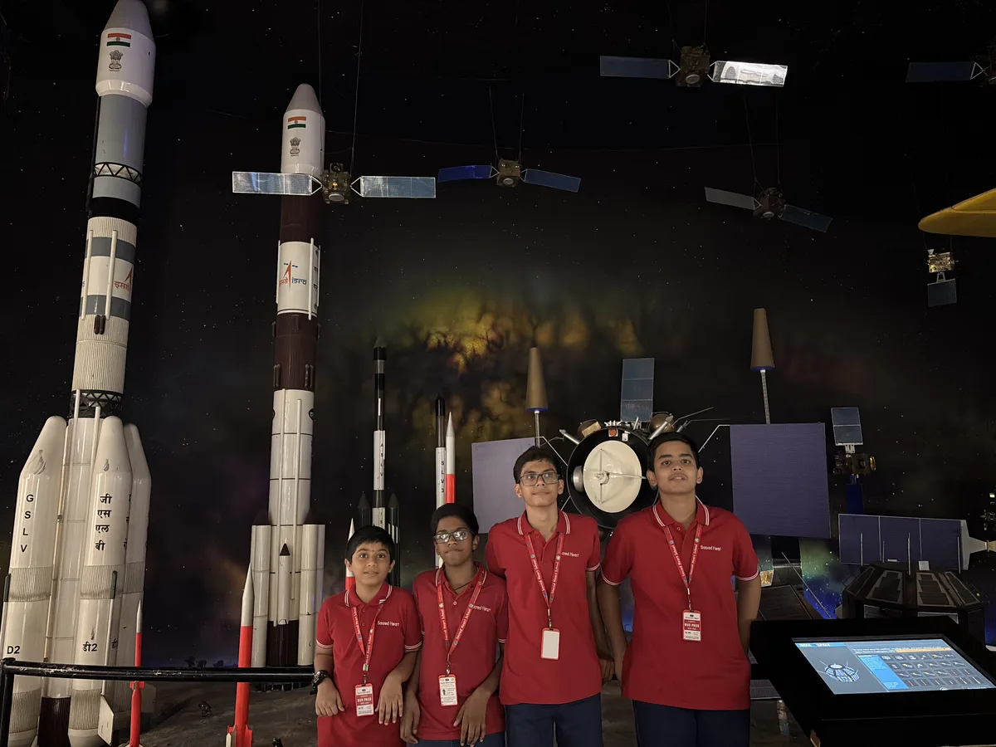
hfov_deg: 67.3
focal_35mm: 26
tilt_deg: +11.0
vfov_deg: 53.1
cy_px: 374
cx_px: 498
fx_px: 748
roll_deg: +0.7
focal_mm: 5.96
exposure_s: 1/14
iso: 1250
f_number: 1.6
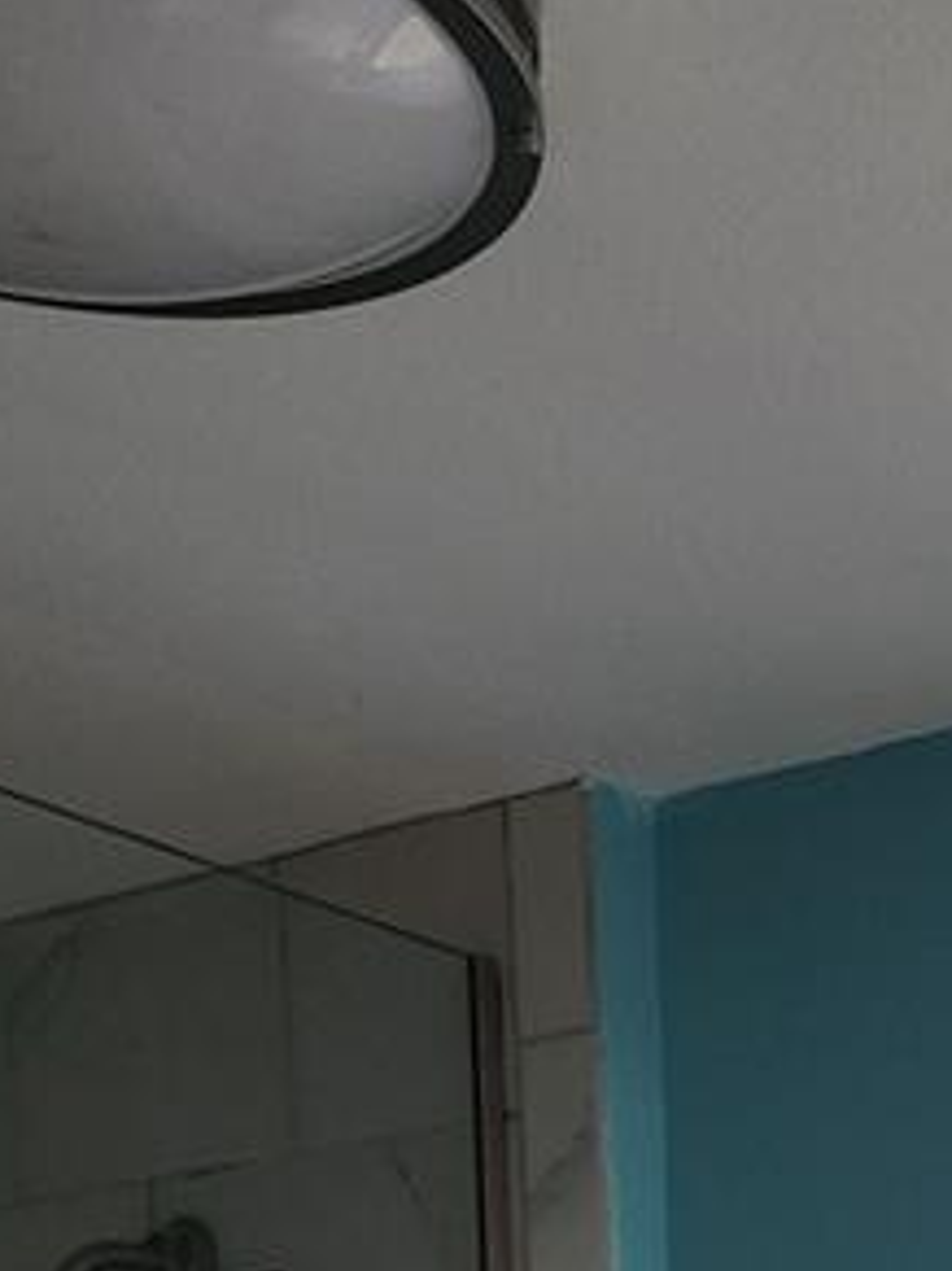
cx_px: 1559
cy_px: 2538
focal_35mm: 95
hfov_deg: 14.2
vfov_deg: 16.1
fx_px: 3486
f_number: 1.8
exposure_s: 1/120
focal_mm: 6.4
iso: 80
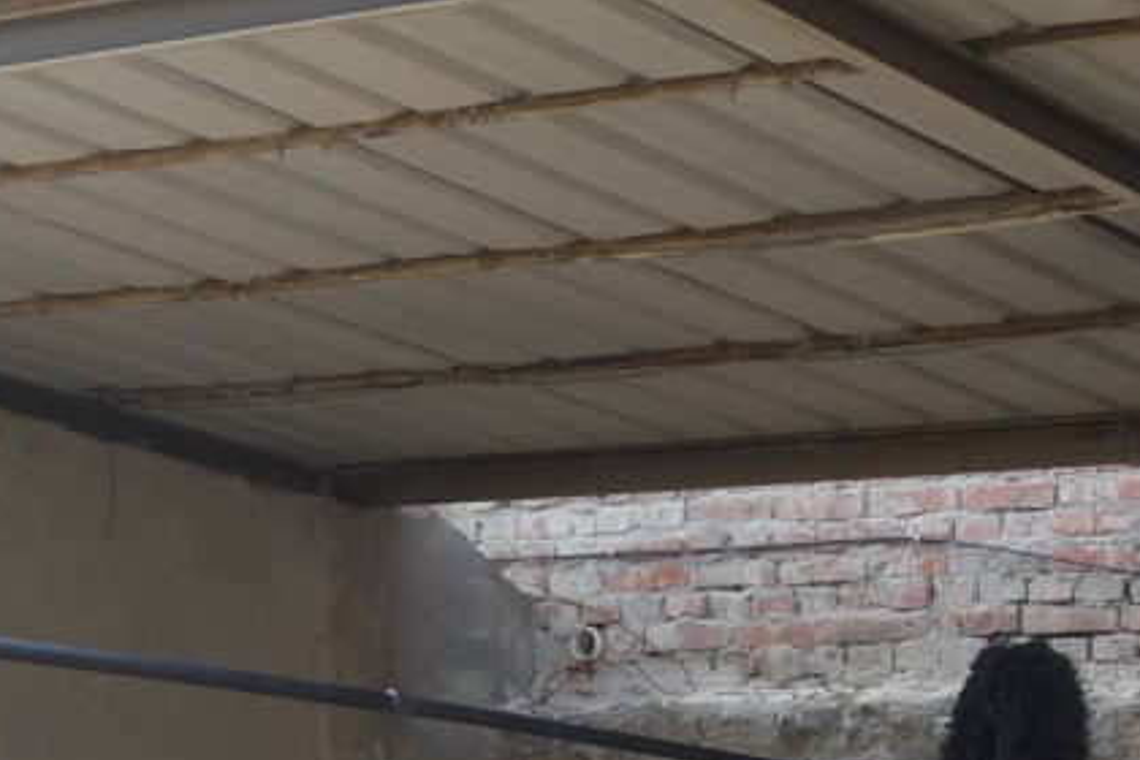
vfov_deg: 10.0
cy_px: 1268
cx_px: 472
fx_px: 4148
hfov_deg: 15.6
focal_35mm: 131
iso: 125
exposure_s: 1/100
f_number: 5
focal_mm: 12.48
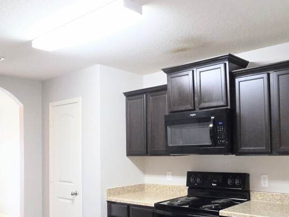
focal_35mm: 34
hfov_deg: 53.2
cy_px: 139
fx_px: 284
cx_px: 186
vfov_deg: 41.4
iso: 250
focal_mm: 2.2
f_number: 1.9
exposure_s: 1/60
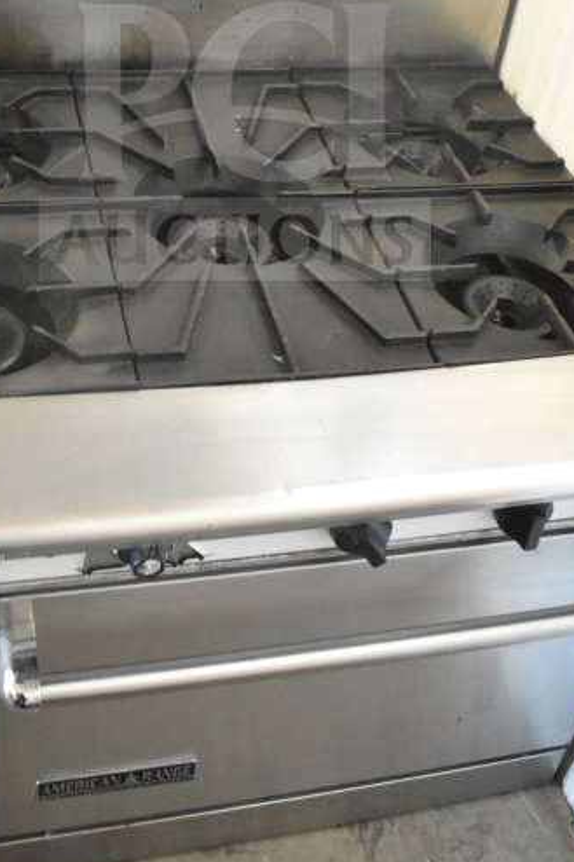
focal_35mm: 50
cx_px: 234
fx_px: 1197
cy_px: 142
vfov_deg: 37.8
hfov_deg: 26.9
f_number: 3.5
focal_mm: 18
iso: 5000
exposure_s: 1/30
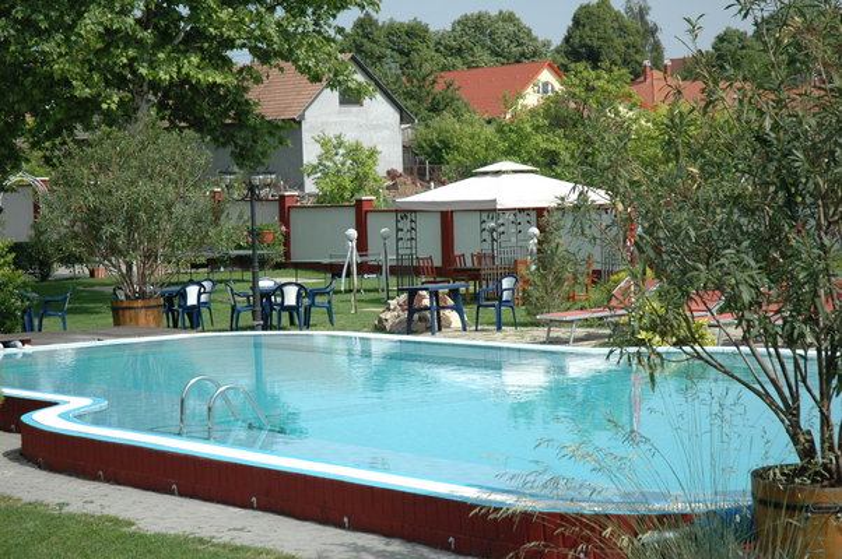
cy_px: 280
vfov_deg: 16.2
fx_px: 1963
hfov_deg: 24.2
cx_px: 421
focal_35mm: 84
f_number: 5.6
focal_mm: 56
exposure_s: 1/2000
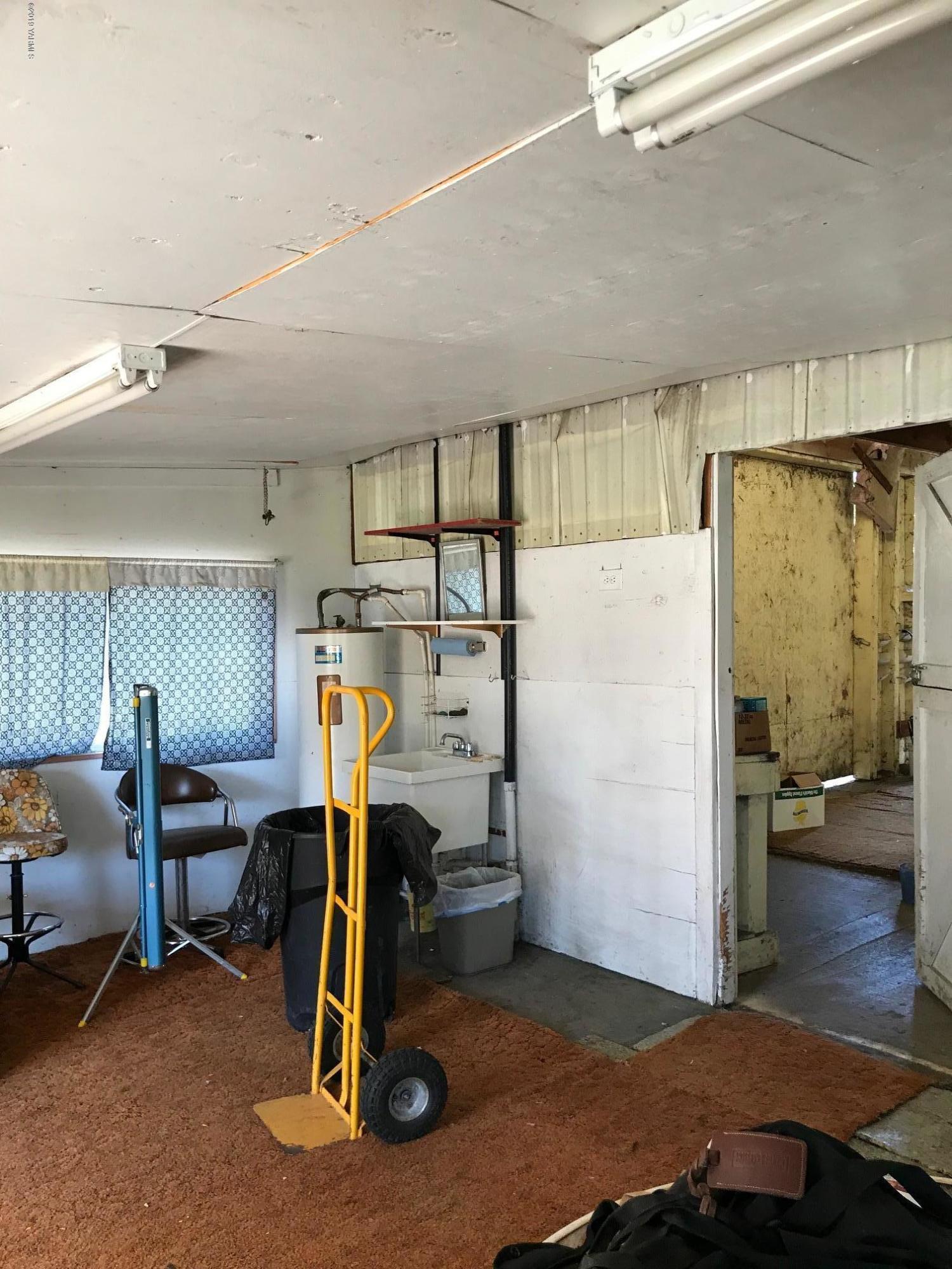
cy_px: 634
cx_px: 476
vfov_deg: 63.4
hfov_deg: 49.7
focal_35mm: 28
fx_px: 1027
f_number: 1.8
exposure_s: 1/30
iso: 25
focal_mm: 3.99
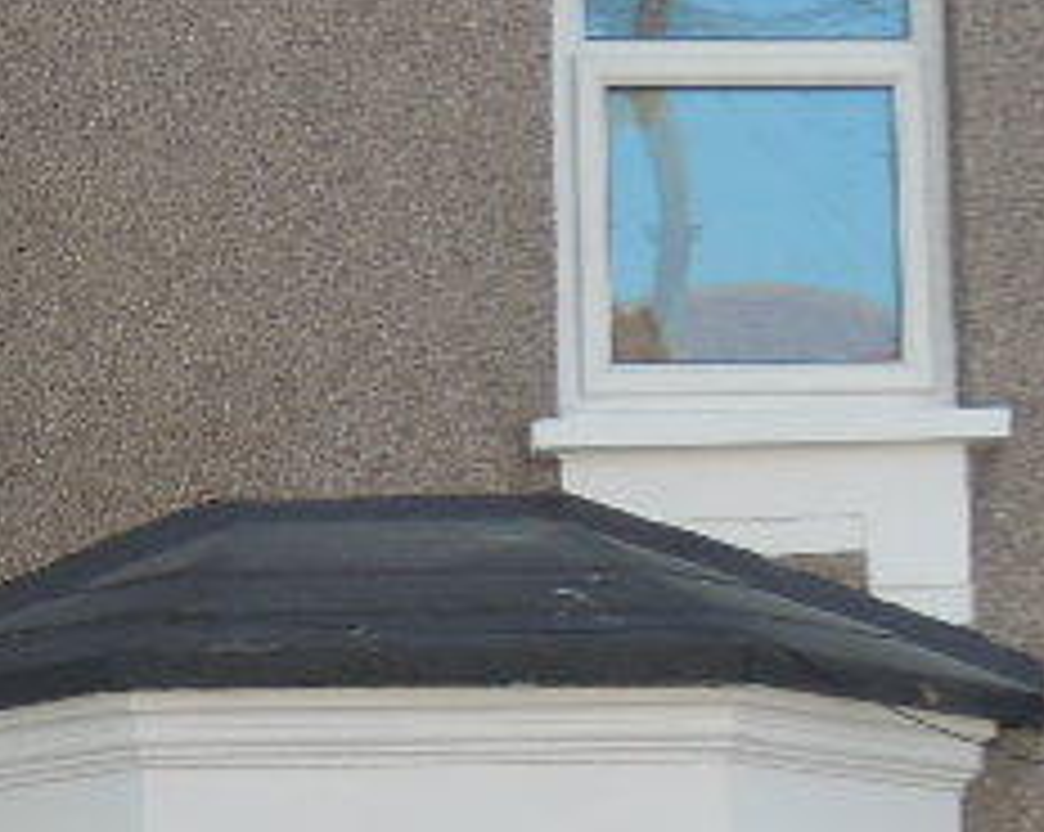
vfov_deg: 7.9
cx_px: 198
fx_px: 5987
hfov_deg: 9.9
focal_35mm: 194
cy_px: 661
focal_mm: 8.1
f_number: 2.8
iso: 160
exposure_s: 1/640
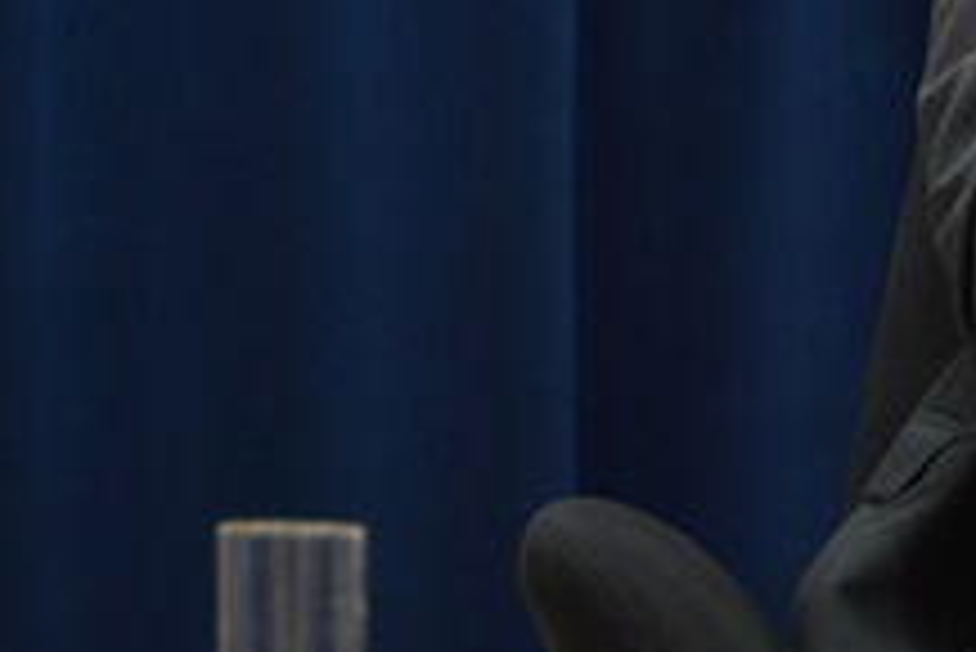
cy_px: -313
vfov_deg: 3.8
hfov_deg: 5.6
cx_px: 1570
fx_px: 9902
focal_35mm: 365
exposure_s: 1/160
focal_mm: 66
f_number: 4
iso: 1250
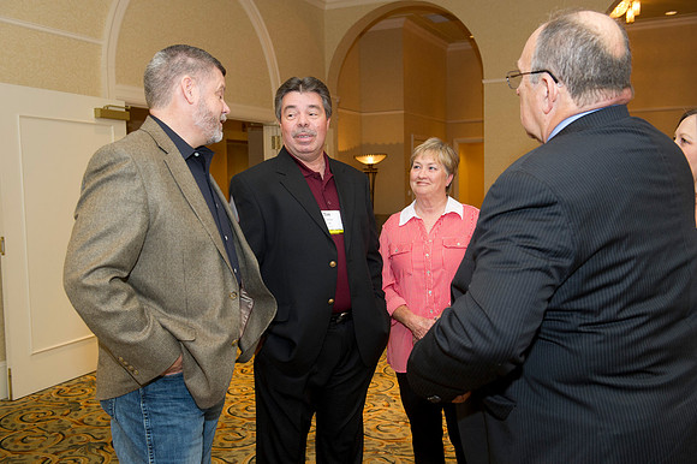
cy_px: 232
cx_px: 348
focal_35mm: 36
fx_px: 697
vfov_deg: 36.8
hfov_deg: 53.2
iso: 2000
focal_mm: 36
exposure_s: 1/60
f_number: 5.6
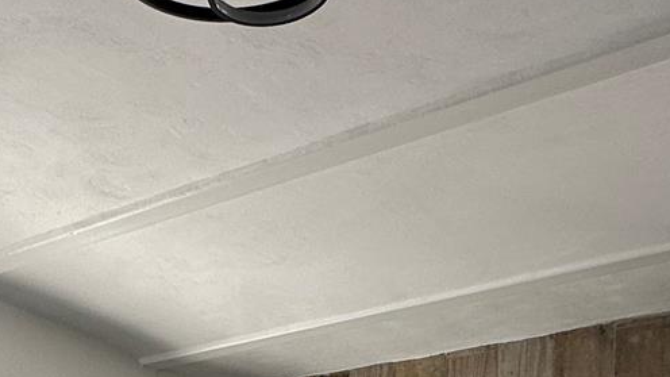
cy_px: 653
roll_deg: -2.7
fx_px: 1119
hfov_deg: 31.9
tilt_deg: +2.2
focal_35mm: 63
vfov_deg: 16.4
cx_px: 78
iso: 64
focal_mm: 2.22
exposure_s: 1/99
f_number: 2.2
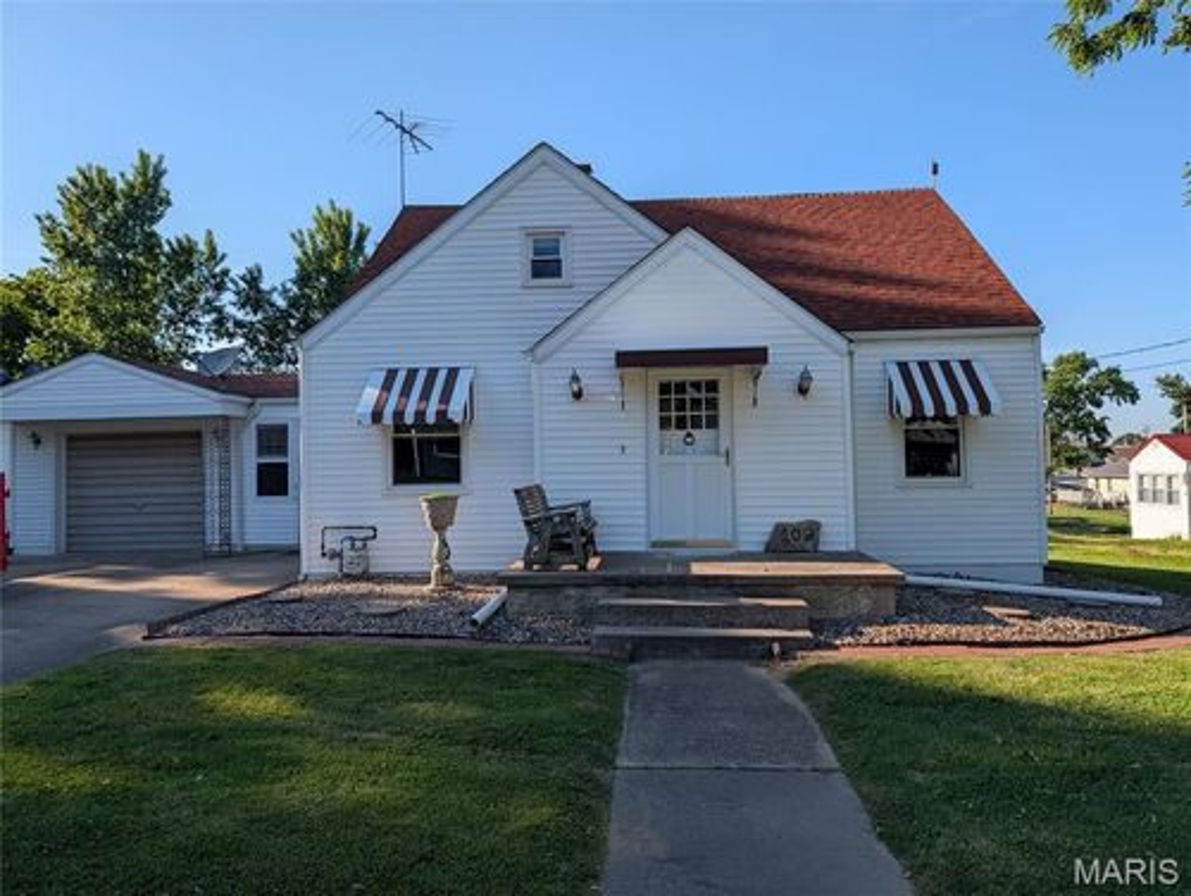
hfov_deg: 71.5
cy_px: 448
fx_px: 827
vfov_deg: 56.9
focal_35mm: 24
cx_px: 596
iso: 20
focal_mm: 6.9
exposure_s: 1/939
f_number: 1.68
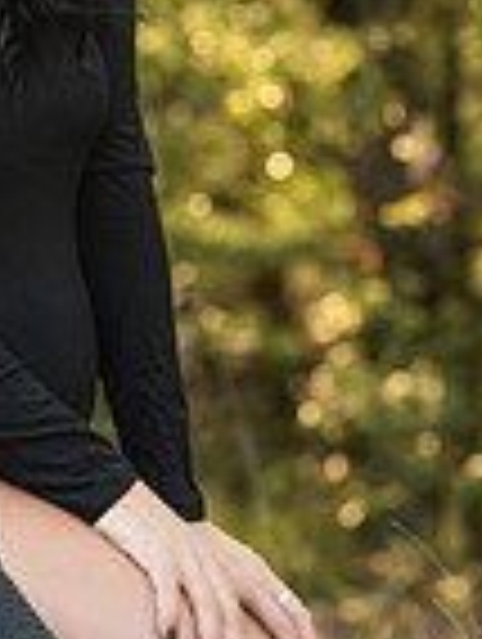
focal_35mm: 289
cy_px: -148
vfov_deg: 6.8
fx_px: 5349
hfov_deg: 5.1
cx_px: -18
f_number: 4.5
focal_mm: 95
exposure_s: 1/400
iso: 800
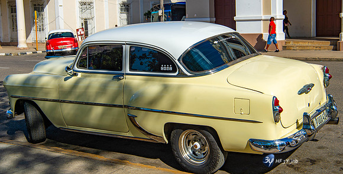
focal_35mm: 52
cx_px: 181
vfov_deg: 21.4
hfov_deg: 41.0
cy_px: 58
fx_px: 459
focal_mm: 45
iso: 100
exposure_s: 1/500
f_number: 11
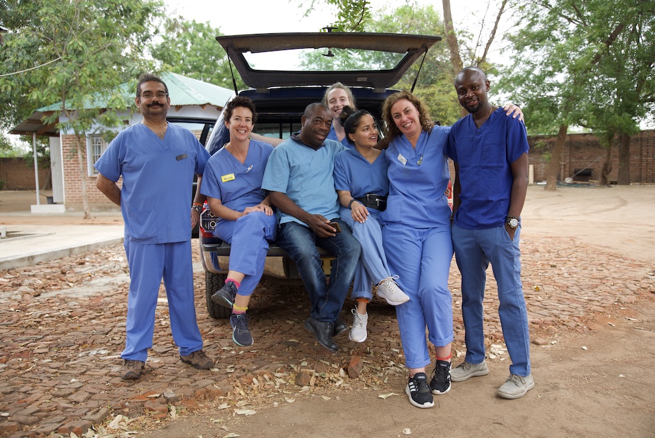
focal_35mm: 35
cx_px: 328
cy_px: 219
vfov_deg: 37.9
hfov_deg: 54.4
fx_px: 637
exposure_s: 1/60
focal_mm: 35
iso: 160
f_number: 4
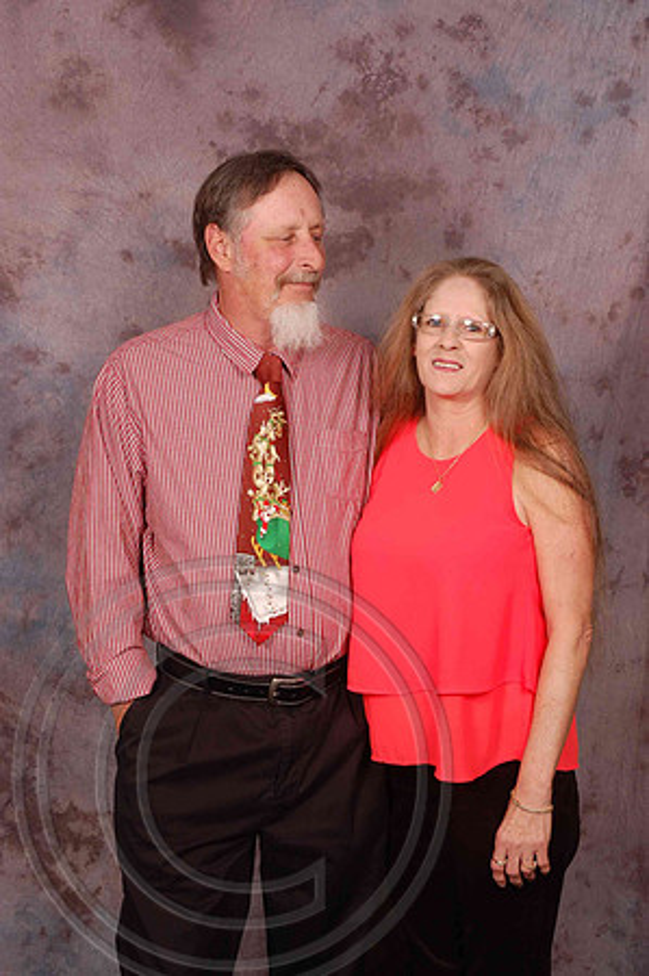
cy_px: 488
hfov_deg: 23.7
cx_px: 324
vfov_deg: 35.1
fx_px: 1545
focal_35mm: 57
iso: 200
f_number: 10
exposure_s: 1/125
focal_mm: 38
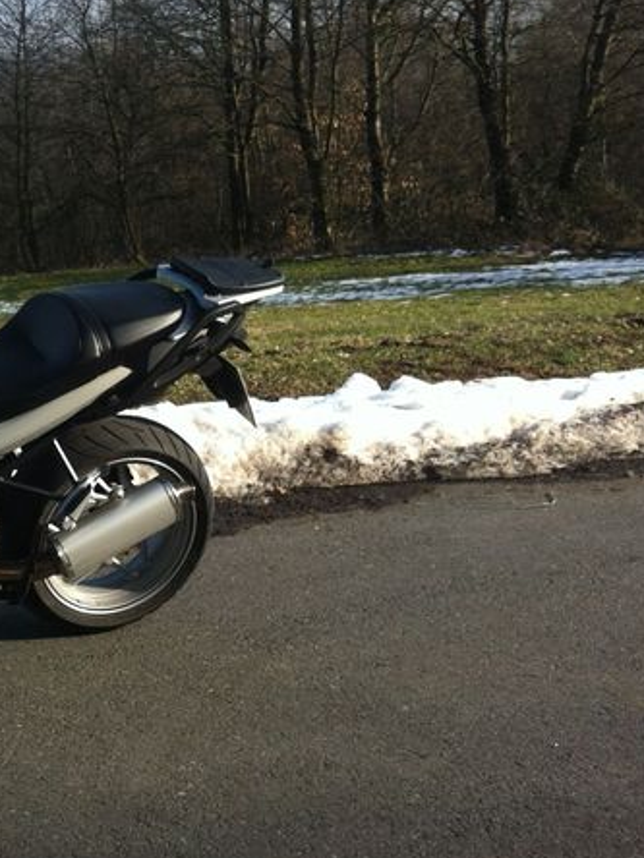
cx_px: -14
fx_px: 1563
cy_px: 352
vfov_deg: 30.7
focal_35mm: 63
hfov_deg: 22.3
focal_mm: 3.85
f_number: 2.8
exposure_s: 1/794
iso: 80
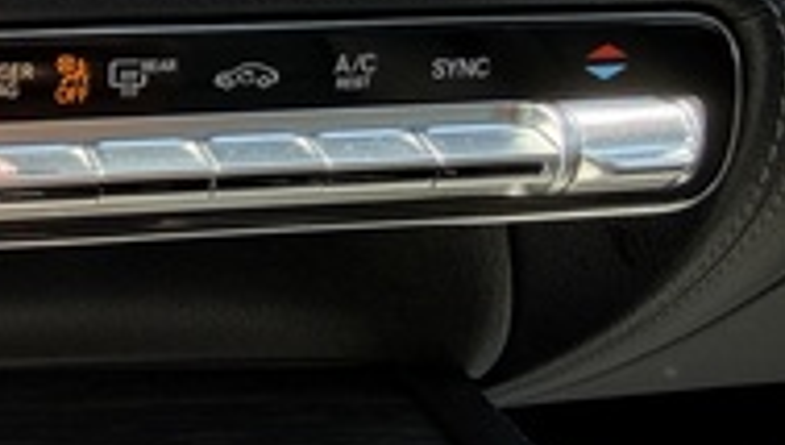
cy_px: 160
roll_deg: -0.4
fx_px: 1209
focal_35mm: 58
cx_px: -79
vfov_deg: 20.8
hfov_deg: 31.8
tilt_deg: -24.0
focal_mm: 2.22
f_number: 2.2
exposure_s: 1/99
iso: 80
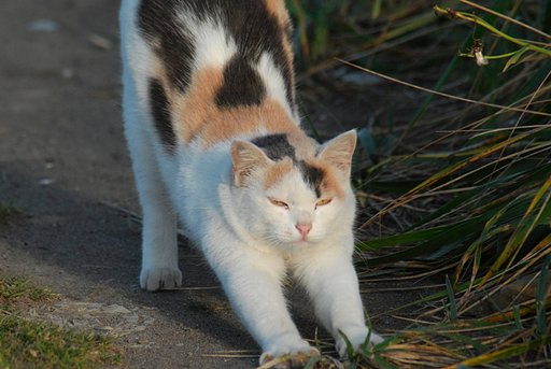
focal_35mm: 600
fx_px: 9196
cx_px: 276
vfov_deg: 2.3
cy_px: 184
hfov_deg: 3.4
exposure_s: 1/640
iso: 500
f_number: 9
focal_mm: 400
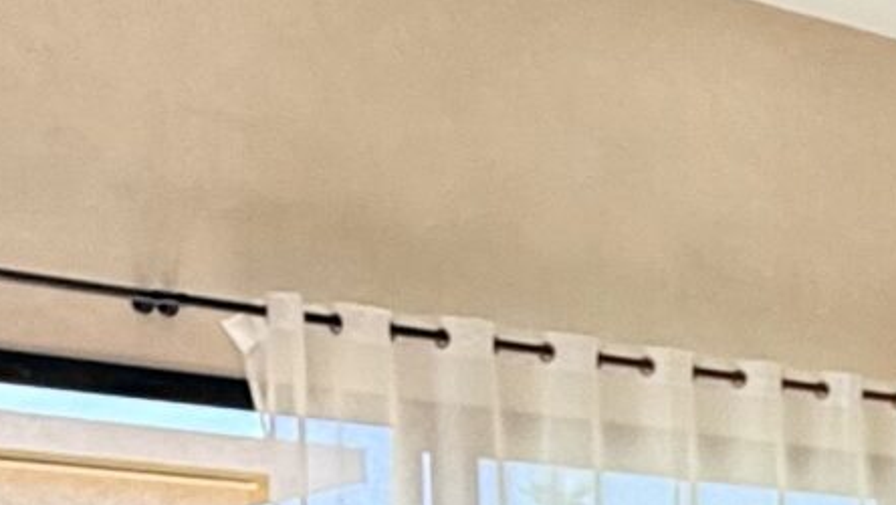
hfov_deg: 20.7
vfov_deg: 12.2
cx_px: 1342
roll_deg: -1.4
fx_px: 2091
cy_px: 1000
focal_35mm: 88
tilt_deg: -6.7
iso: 64
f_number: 2.2
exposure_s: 1/289
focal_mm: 2.22
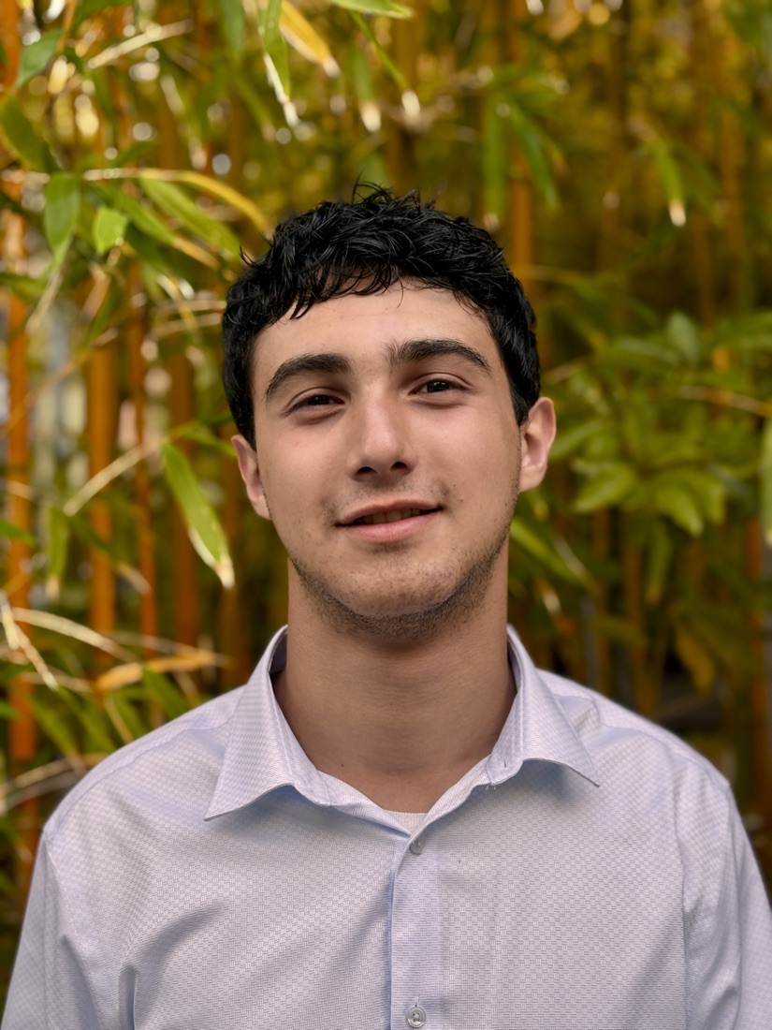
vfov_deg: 36.8
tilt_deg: +2.2
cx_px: 386
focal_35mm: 52
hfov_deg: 28.0
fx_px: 1546
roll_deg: -0.2
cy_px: 515
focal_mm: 5.96
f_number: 1.6
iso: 50
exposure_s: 1/60
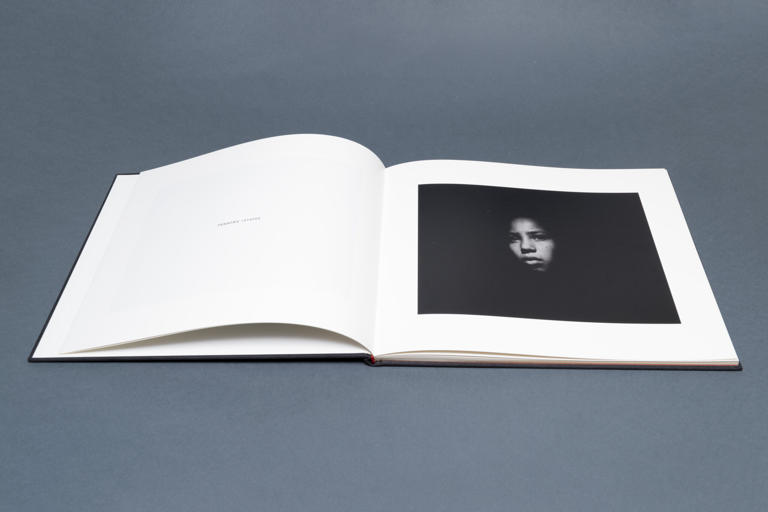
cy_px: 256
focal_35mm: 33
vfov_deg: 40.0
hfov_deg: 57.2
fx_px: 704
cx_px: 384
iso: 200
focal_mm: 22
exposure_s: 1/125
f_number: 8
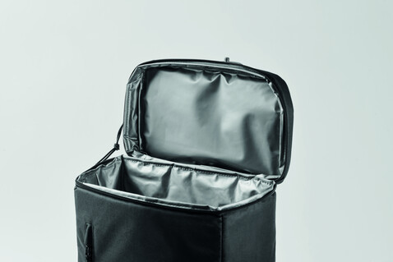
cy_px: 131
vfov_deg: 16.1
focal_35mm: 85
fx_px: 928
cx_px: 196
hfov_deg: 23.9
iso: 125
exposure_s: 1/125
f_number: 13
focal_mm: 85
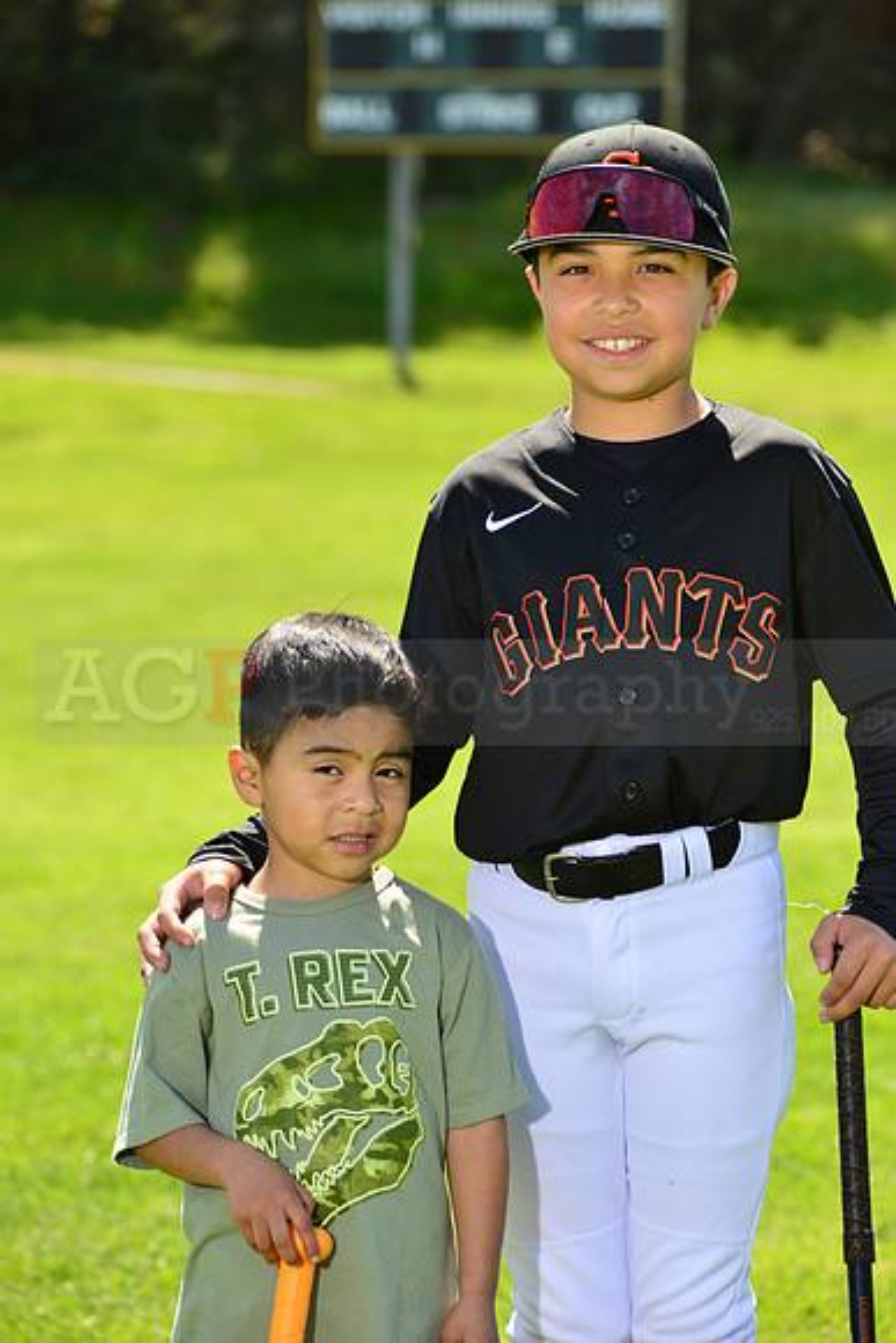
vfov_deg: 12.8
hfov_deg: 8.6
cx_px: 448
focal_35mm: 160
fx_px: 5969
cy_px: 672
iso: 200
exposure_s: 1/250
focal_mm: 160
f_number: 8
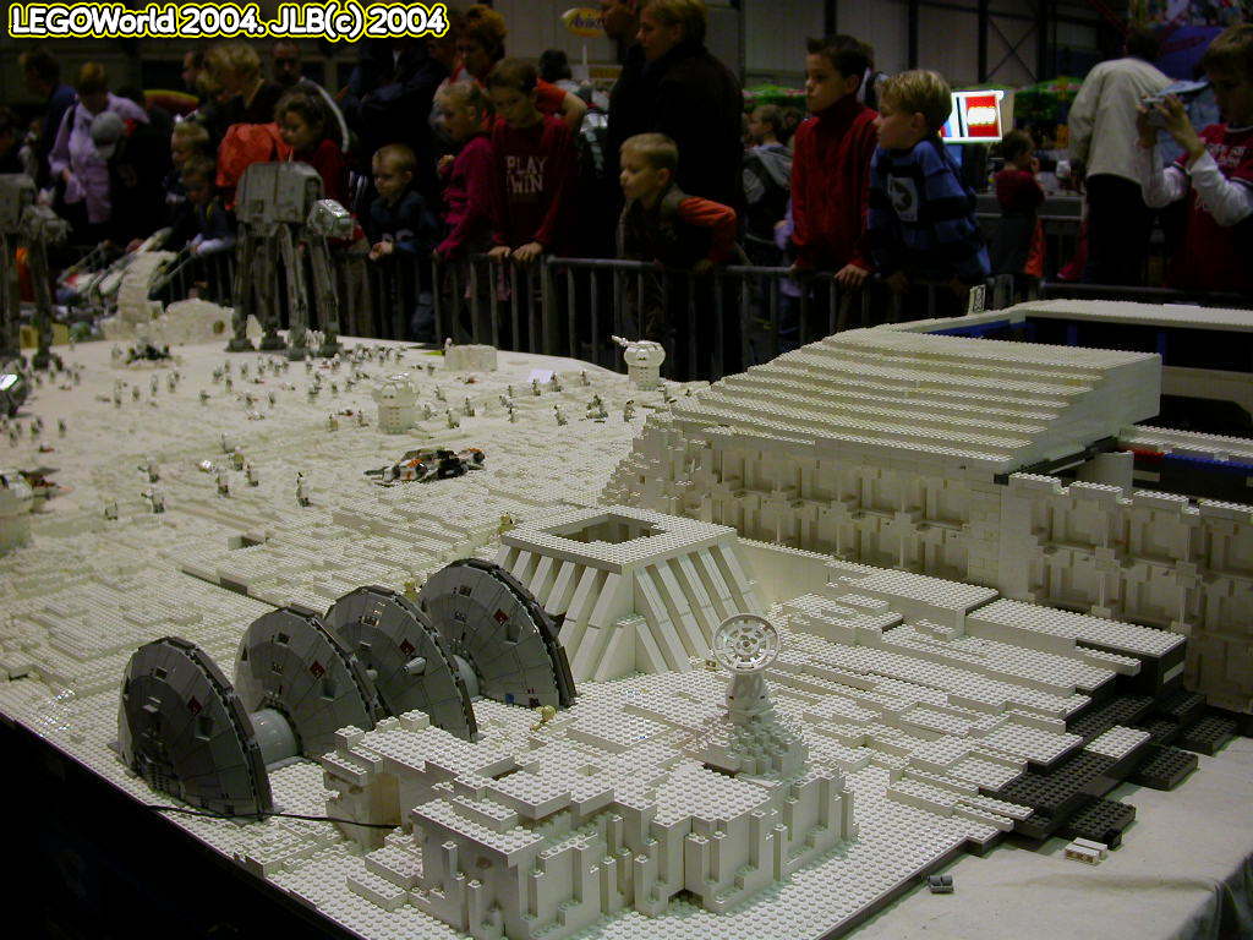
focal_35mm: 38
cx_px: 626
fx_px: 1375
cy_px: 470
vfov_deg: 37.7
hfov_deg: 49.0
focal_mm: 7.85
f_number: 2.6
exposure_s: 1/30
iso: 100
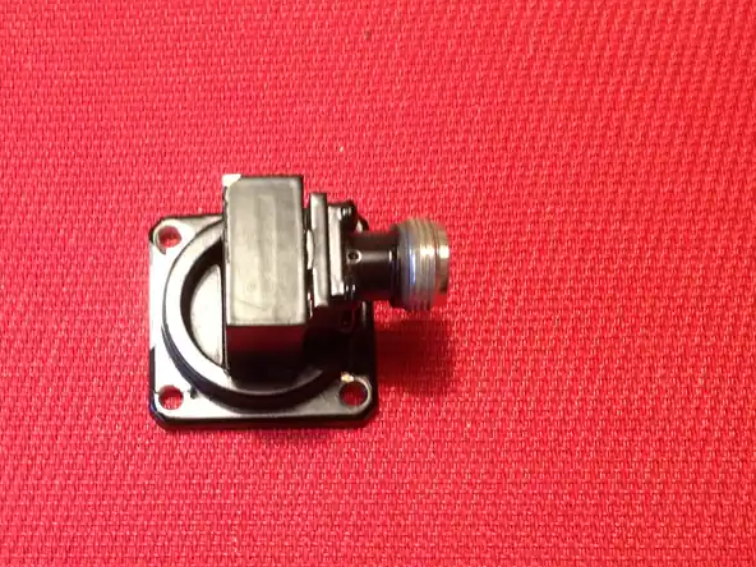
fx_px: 1289
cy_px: 373
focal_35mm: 59
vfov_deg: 24.7
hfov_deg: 31.9
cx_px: 160
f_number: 2.4
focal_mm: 4.28
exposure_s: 1/17
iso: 250
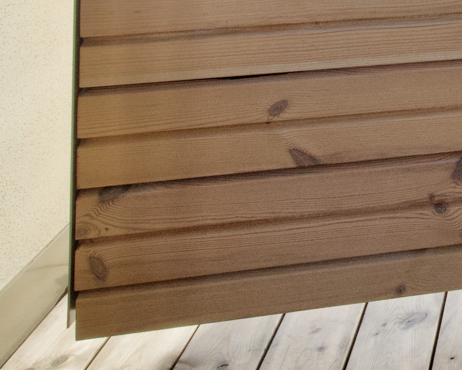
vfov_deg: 17.5
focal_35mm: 70
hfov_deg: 20.1
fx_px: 957
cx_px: 817
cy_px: -304
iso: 1250
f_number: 16
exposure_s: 1/200
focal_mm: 16
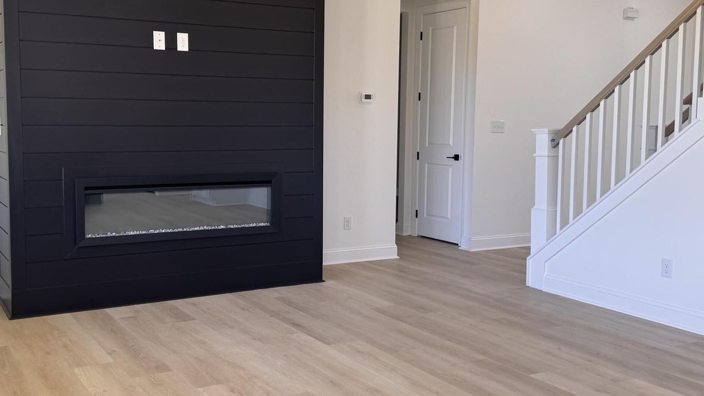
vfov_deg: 29.0
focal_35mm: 41
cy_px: 183
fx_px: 765
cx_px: 304
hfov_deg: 49.3
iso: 64
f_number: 1.78
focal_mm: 6.76
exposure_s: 1/120
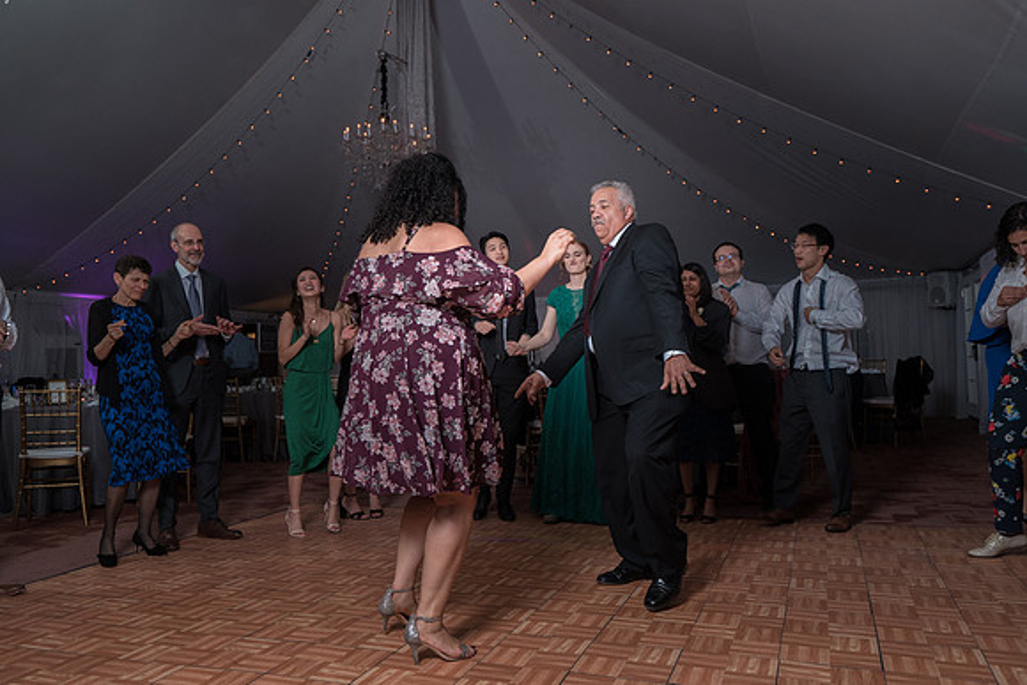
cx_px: 495
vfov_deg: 44.7
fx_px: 833
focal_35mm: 29
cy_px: 331
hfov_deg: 63.3
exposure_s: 1/100
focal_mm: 26
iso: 2000
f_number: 5.6
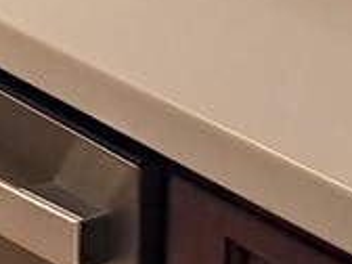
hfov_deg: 11.6
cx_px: -440
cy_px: -417
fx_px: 1485
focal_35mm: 146
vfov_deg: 9.0
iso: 200
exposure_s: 1/60
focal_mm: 5.23
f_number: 1.8
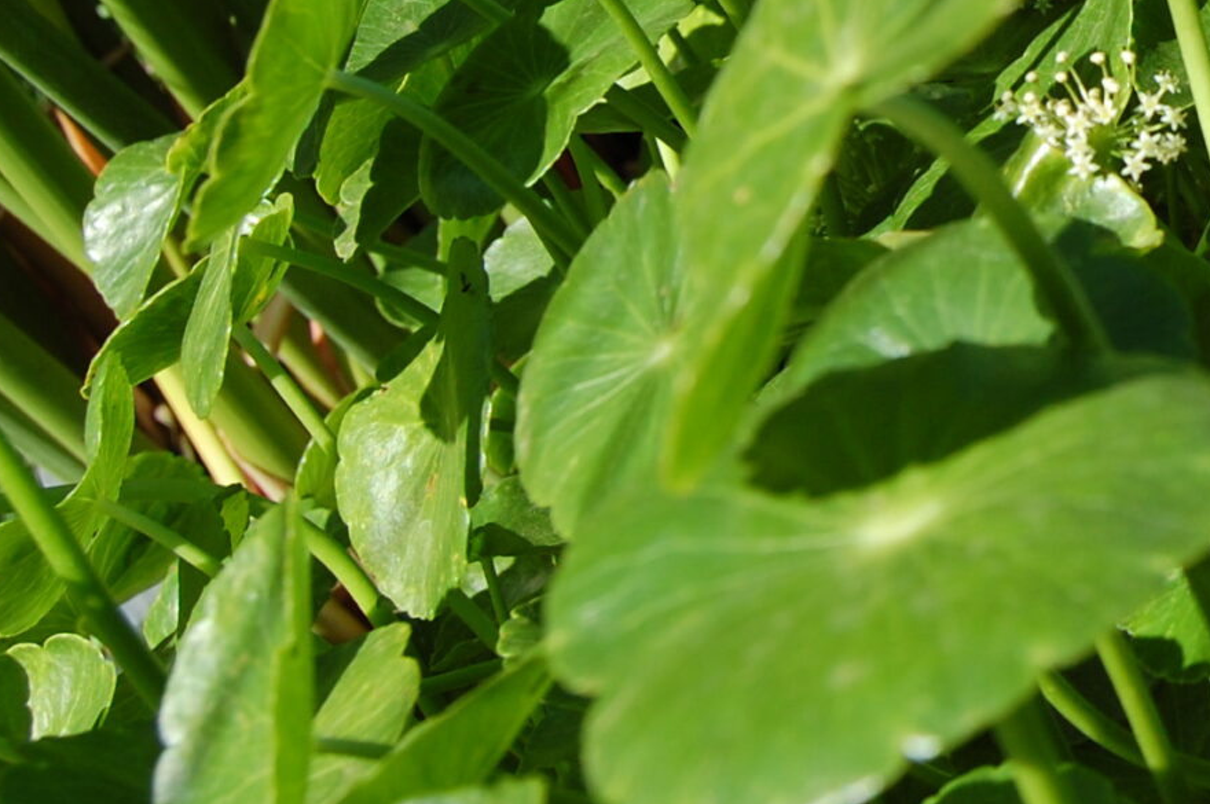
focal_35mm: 96
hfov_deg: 19.2
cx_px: 1678
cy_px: -144
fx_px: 3224
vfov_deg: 13.8
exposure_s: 1/250
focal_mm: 22
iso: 200
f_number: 8
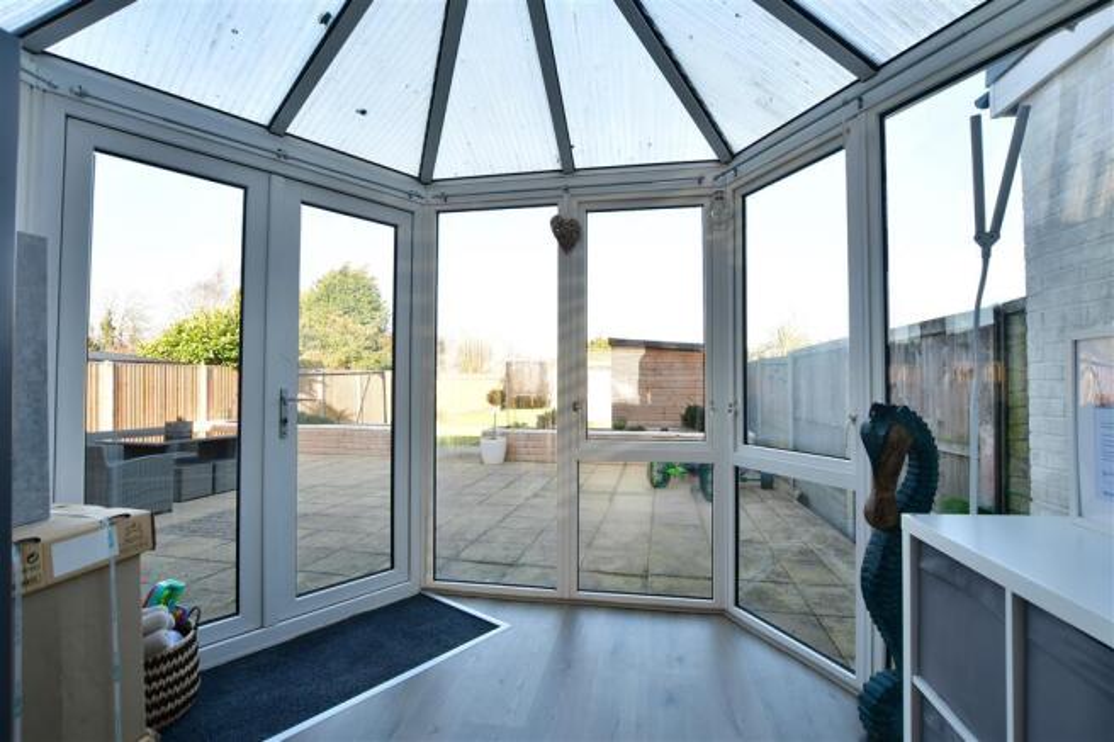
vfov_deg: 77.3
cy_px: 371
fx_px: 464
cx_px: 557
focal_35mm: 15
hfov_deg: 100.4
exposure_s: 1/100
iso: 200
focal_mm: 10
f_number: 6.3
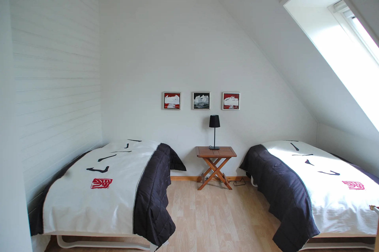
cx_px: 190
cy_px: 126
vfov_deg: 47.8
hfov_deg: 67.4
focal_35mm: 27
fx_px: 284
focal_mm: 18
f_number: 5
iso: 400
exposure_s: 1/100
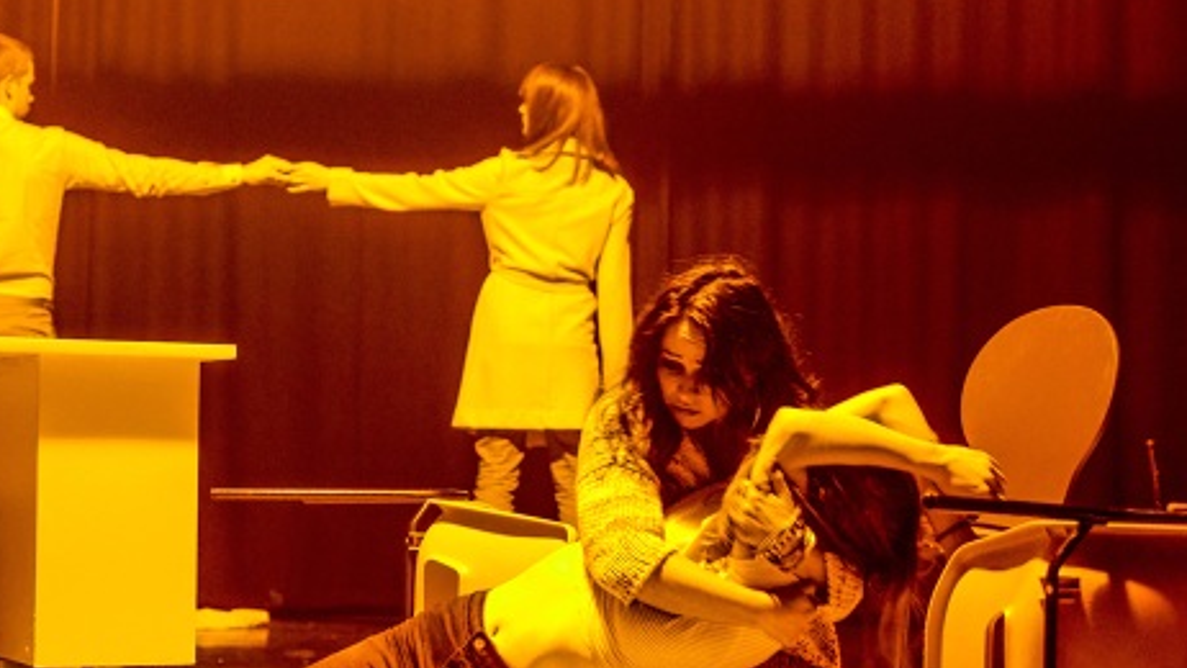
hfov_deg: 27.6
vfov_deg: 15.9
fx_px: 2392
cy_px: 387
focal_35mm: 76
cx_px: 329
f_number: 2.8
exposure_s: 1/25
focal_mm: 50
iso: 1600
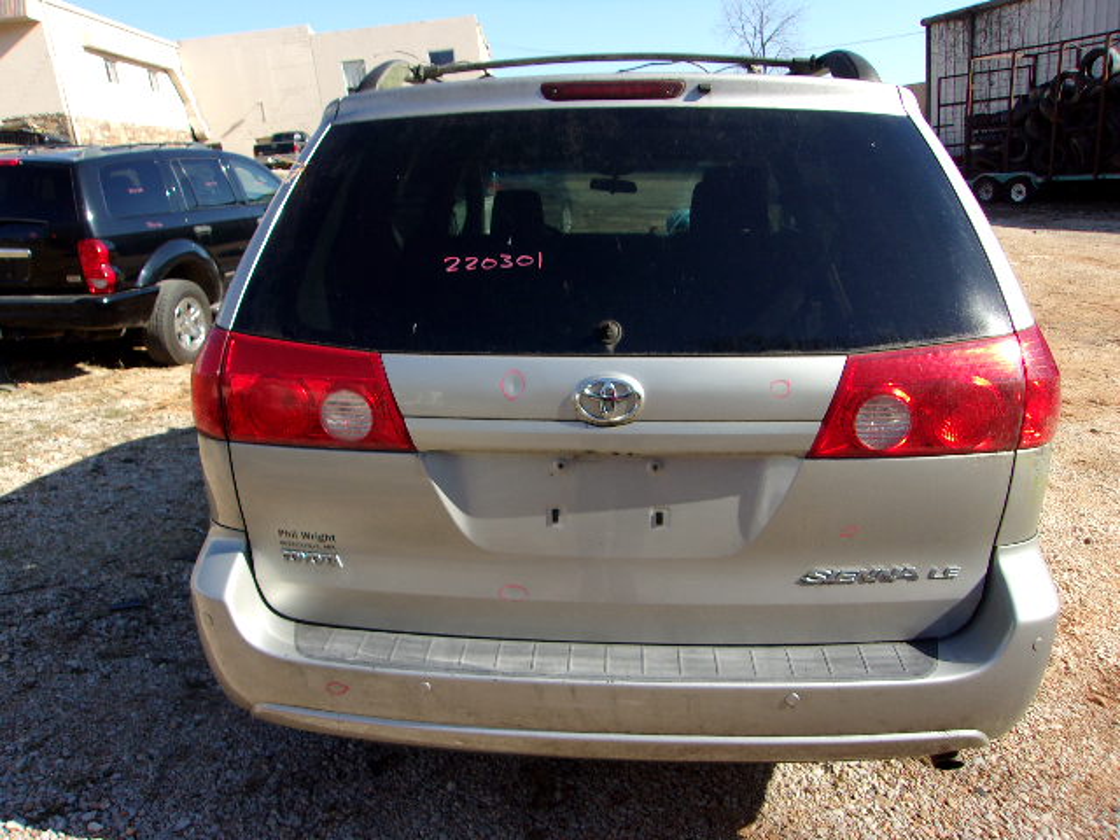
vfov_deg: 51.4
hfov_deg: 65.3
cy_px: 420
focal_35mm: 27
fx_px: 874
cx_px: 560
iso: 80
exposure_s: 1/50
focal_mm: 4.9
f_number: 10.4
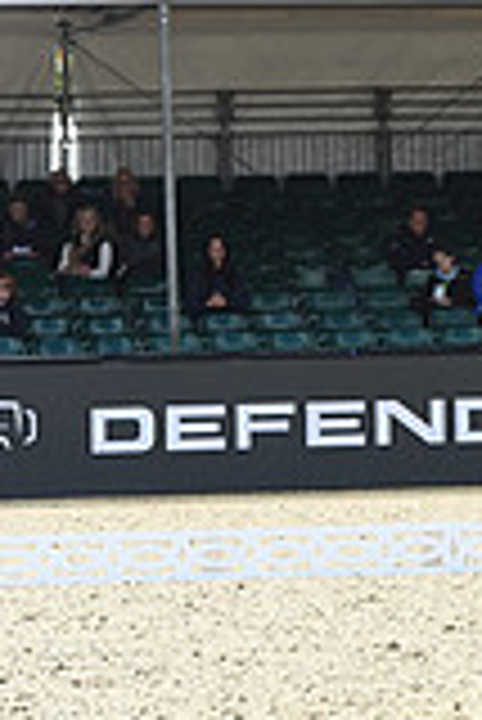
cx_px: 1090
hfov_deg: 3.7
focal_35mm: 369
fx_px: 7394
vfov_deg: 5.6
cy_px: 4
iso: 450
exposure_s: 1/1250
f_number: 5
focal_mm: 102
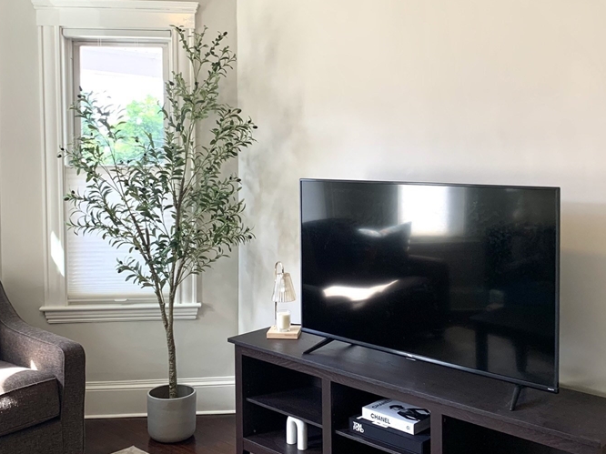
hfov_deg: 46.8
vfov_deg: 35.9
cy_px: 198
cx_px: 316
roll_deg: +0.1
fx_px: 700
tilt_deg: -6.1
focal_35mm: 40
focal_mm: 4.25
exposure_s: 1/120
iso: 100
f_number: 1.8
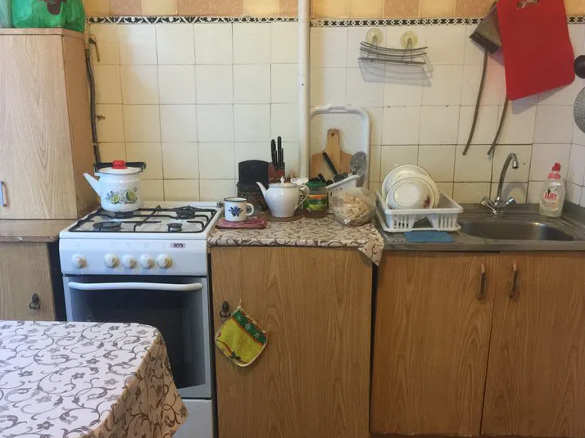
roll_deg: -2.4
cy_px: 291
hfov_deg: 47.8
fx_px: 659
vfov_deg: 36.4
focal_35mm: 39
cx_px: 274
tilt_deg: -17.8
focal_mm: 4.15
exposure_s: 1/17
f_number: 2.2
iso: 100
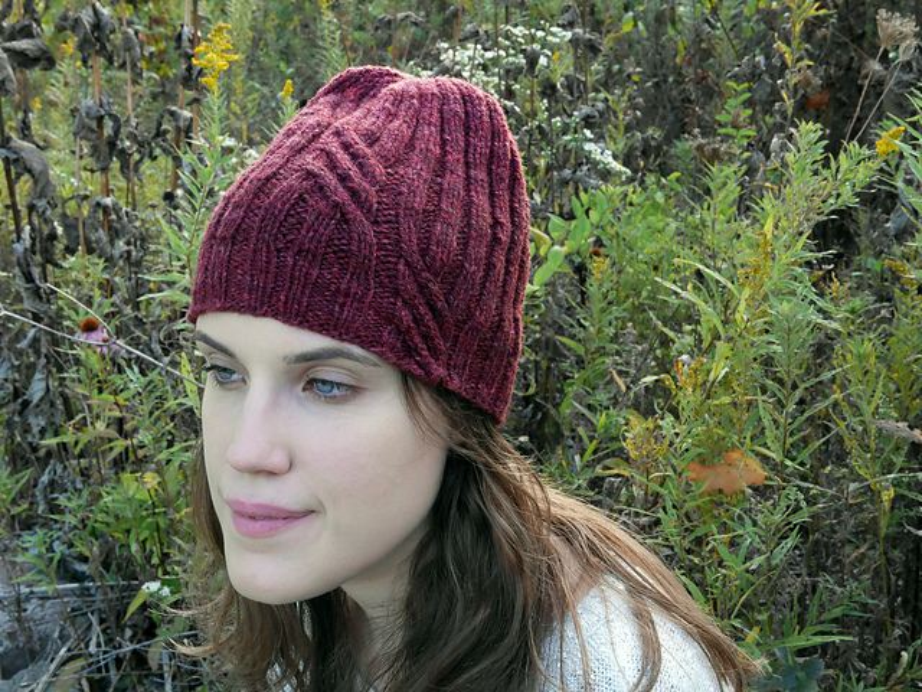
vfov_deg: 29.1
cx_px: 461
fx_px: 1332
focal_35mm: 50
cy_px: 346
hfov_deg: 38.2
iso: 1250
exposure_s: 1/125
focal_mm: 25
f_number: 11
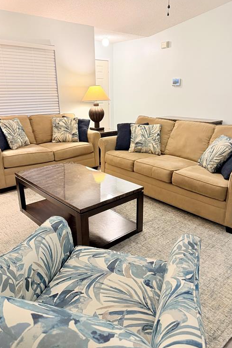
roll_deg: -0.4
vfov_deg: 69.4
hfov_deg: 49.6
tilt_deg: -19.3
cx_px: 118
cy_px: 176
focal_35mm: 26
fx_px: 251
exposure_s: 1/60
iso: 400
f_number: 1.78
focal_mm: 6.76
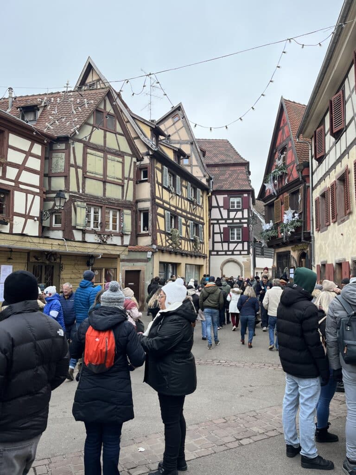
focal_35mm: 26
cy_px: 238
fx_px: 357
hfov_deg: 53.1
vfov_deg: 67.3
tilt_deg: +6.0
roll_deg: +0.4
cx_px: 178
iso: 40
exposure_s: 1/283
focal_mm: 5.1
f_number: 1.6
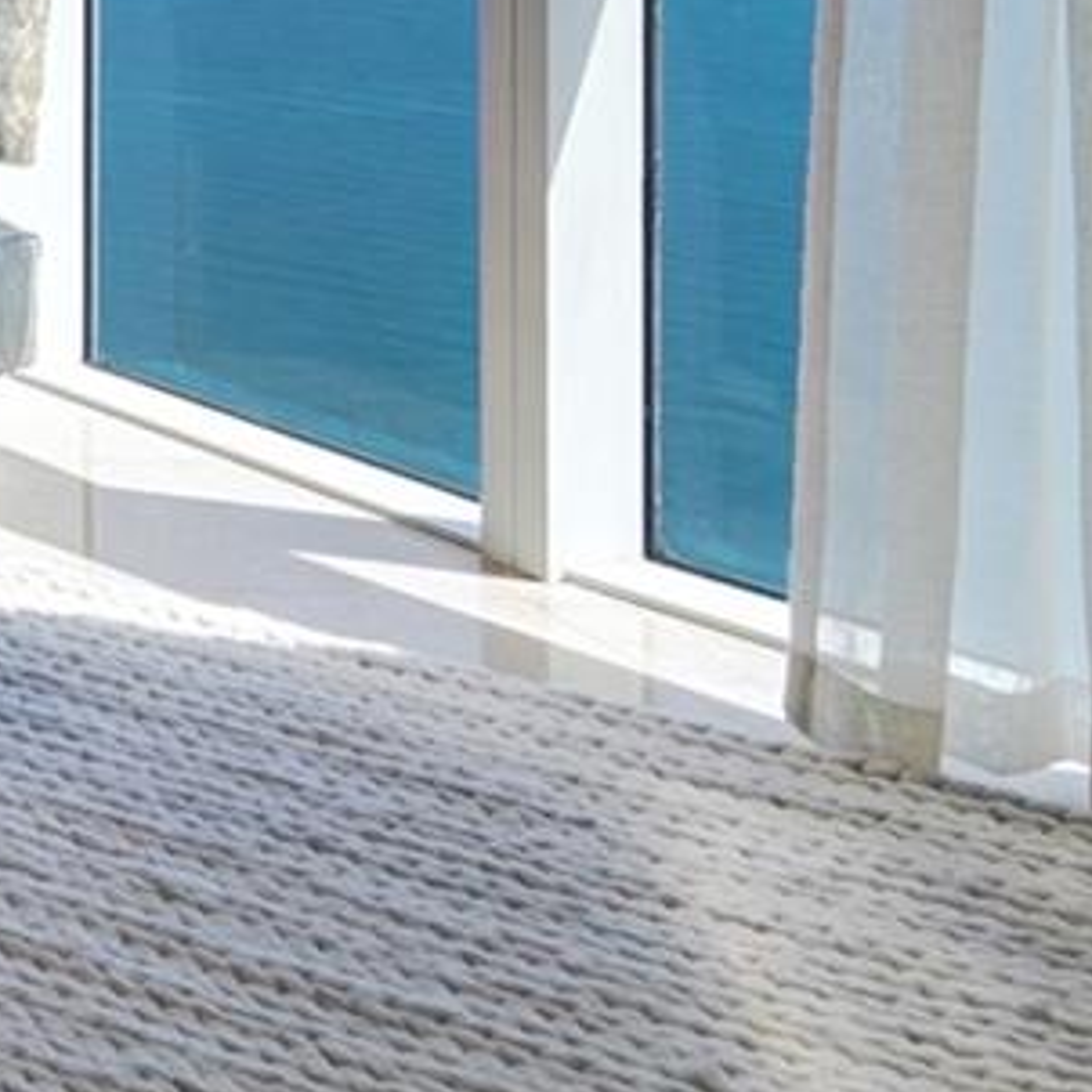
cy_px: -503
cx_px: -1620
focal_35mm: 72
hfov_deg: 14.3
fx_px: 2570
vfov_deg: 20.8
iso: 400
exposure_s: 1/200
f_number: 5
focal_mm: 16
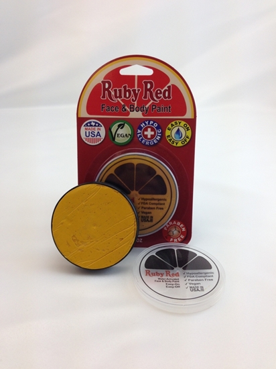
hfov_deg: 42.9
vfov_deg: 55.4
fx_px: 351
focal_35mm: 33
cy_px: 184
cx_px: 138
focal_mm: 4.12
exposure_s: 1/167
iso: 50
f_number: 2.4
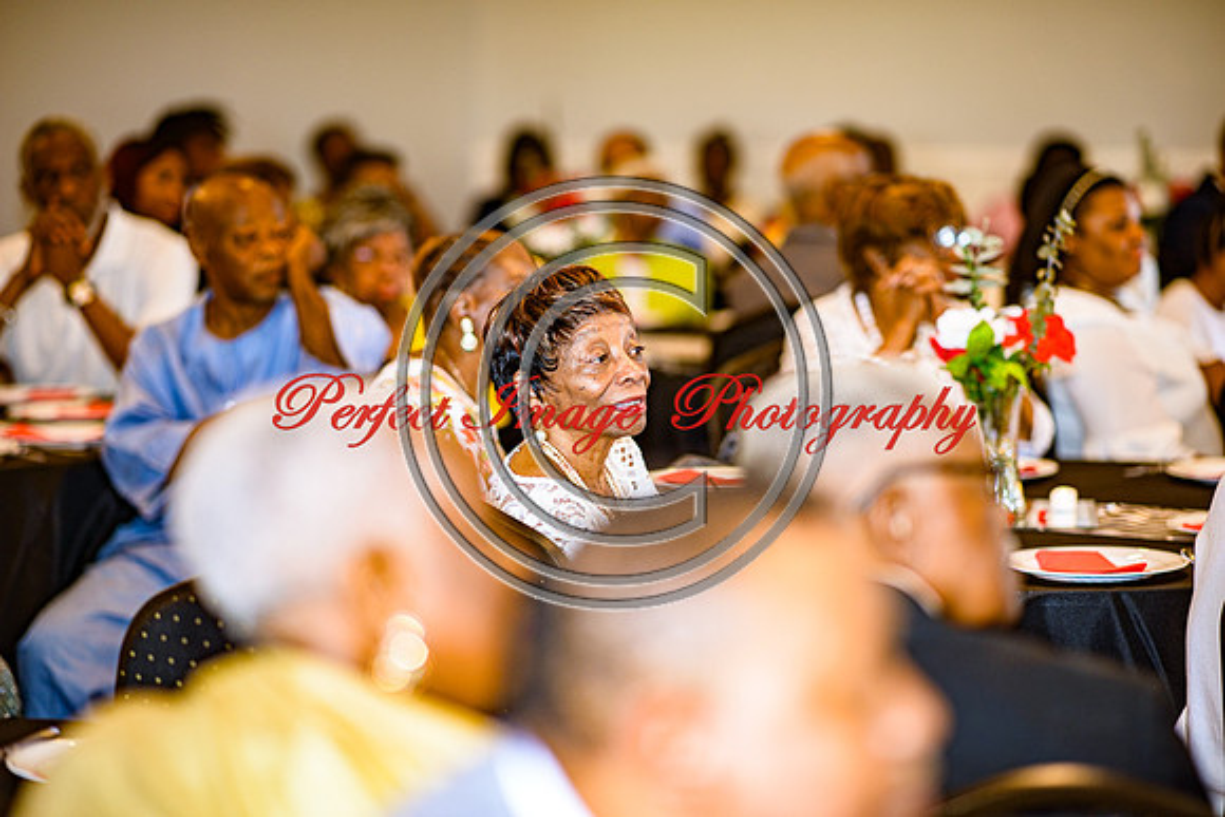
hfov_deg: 19.5
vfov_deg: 13.0
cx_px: 612
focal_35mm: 105
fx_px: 3574
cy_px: 408
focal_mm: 105
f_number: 1.8
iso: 220
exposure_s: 1/125
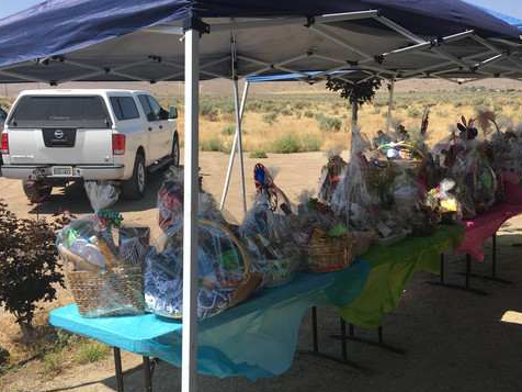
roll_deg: -0.4
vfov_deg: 36.8
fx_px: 588
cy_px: 202
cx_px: 273
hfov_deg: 47.8
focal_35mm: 39
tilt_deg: -8.0
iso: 25
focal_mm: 4.15
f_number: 2.2
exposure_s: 1/1183
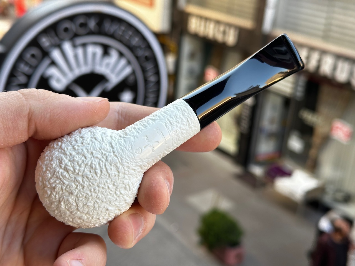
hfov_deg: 39.7
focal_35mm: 48
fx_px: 492
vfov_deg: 30.3
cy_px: 133
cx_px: 178
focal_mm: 6.86
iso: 64
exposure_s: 1/254
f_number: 1.78
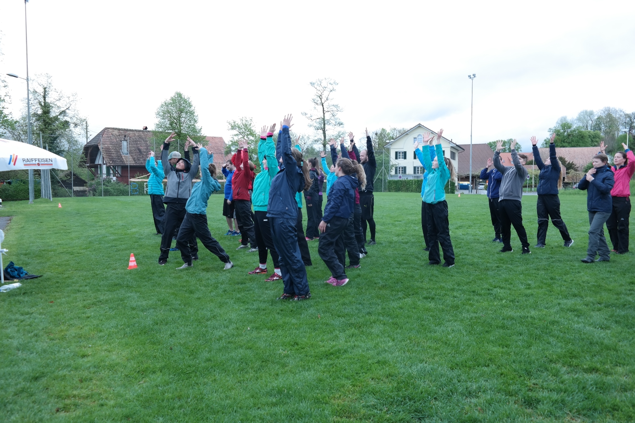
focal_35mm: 27
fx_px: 476
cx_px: 318
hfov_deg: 67.4
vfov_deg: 47.9
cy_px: 212
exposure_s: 1/80
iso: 200
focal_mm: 18
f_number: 6.3
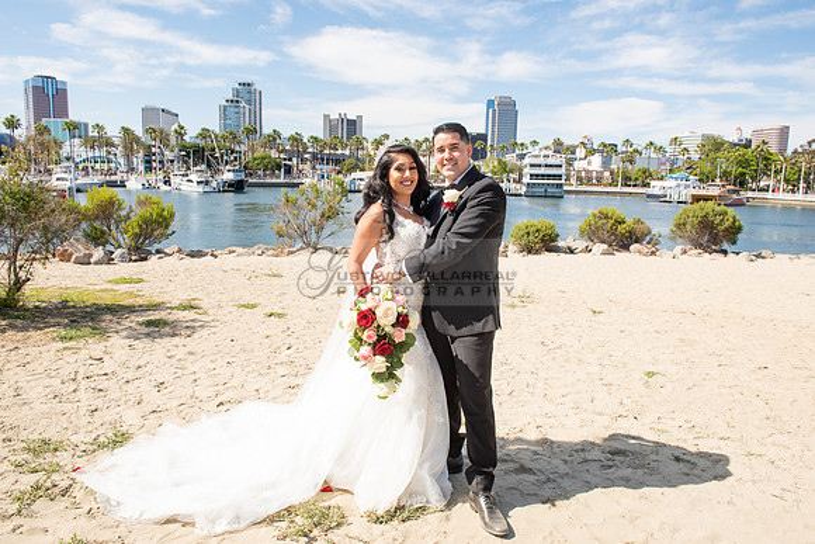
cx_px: 408
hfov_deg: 73.7
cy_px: 272
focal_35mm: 24
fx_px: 543
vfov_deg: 53.2
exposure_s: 1/200
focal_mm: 24
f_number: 11
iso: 200
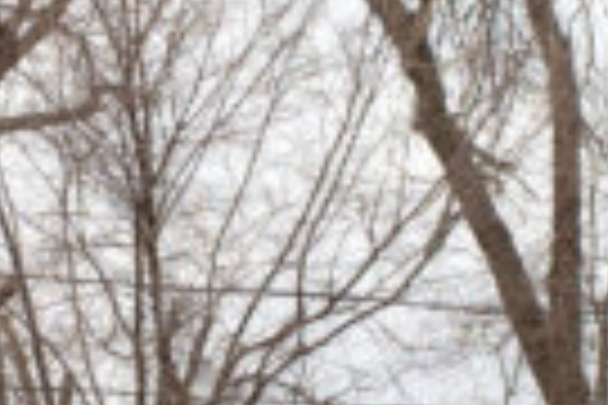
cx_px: 72
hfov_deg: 7.7
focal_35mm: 266
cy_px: 198
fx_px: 4492
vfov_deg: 5.2
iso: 640
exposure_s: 1/400
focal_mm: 35
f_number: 5.6
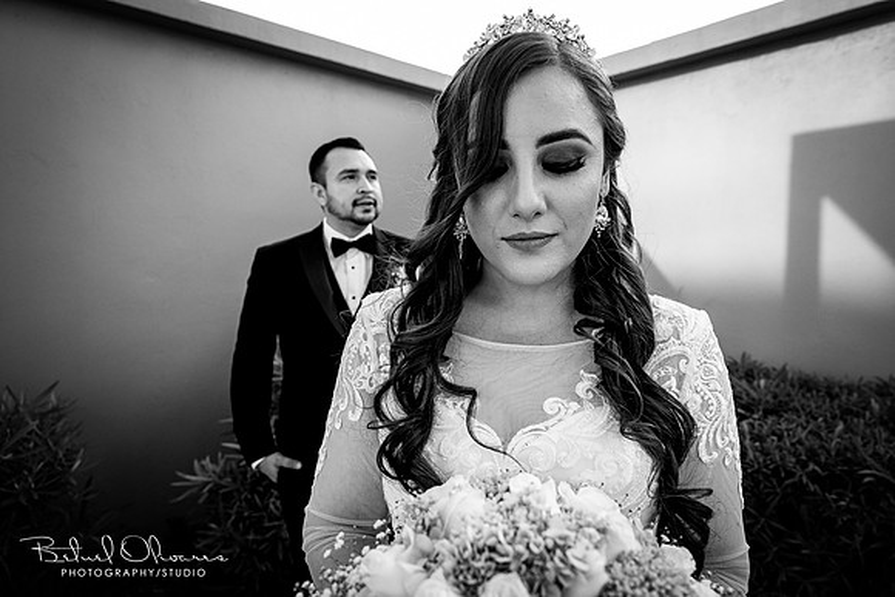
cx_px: 448
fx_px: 597
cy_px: 298
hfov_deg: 73.7
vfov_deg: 53.2
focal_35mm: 24
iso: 800
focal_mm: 24
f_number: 5.6
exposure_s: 1/800
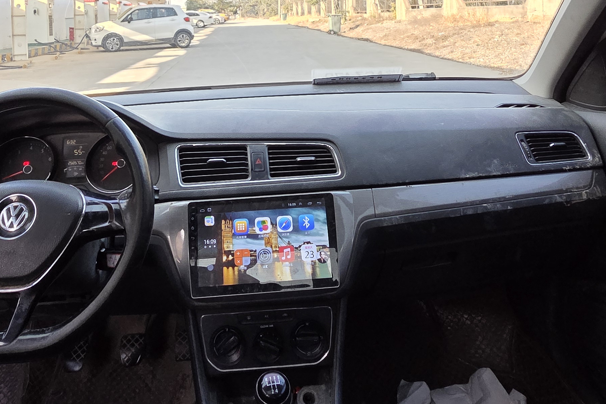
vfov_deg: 39.2
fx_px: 505
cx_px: 271
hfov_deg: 61.8
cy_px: 13
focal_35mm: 30
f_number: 2.2
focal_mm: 2.2
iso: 200
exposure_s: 1/359
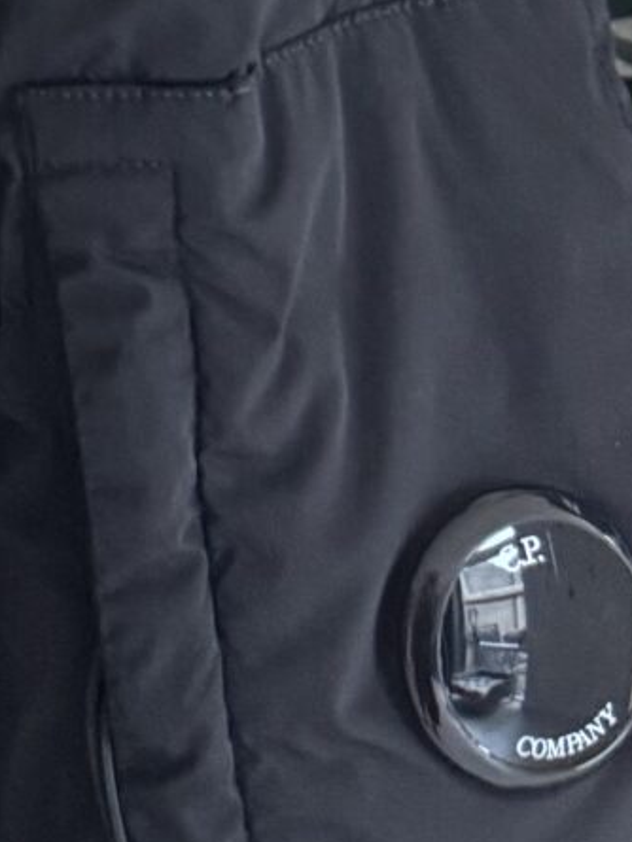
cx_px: -1156
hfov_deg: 9.0
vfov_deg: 11.3
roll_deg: -1.7
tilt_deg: -3.4
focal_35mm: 138
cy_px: -1342
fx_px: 3358
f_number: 1.78
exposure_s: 1/60
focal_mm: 6.76
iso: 400
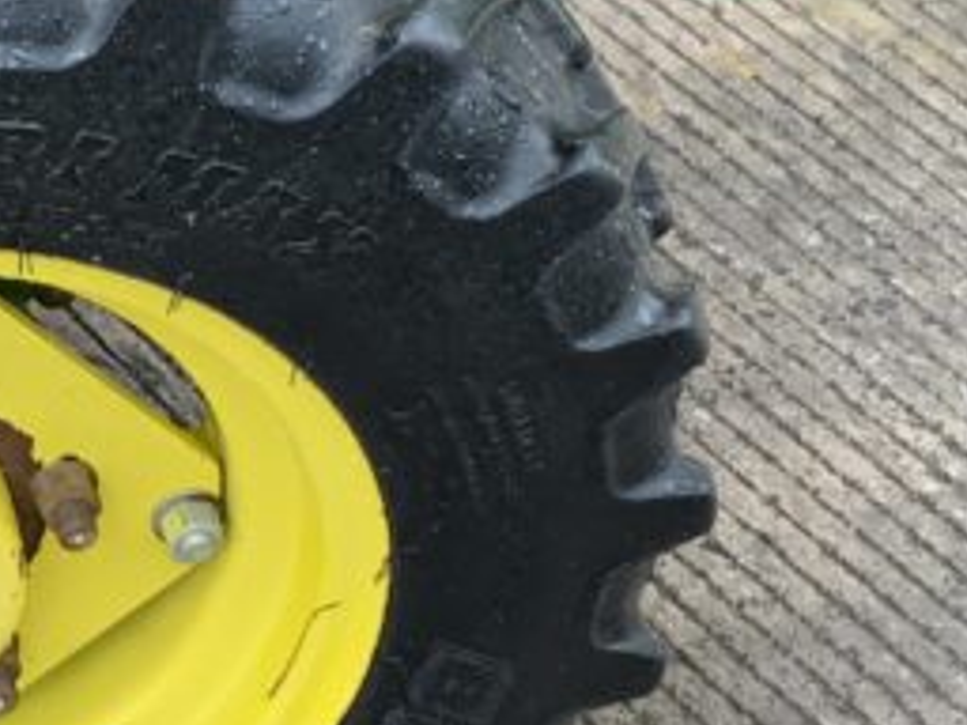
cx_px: -106
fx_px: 3240
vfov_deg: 12.8
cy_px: 321
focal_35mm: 116
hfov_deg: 16.4
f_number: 1.8
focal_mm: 3
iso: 16
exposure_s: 1/242
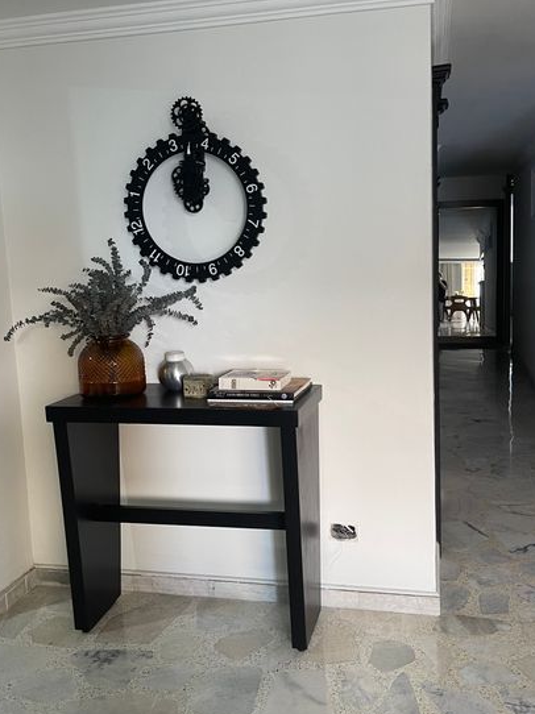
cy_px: 327
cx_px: 312
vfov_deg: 56.8
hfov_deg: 44.0
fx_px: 660
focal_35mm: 32
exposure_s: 1/60
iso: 160
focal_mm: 5.1
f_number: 1.6
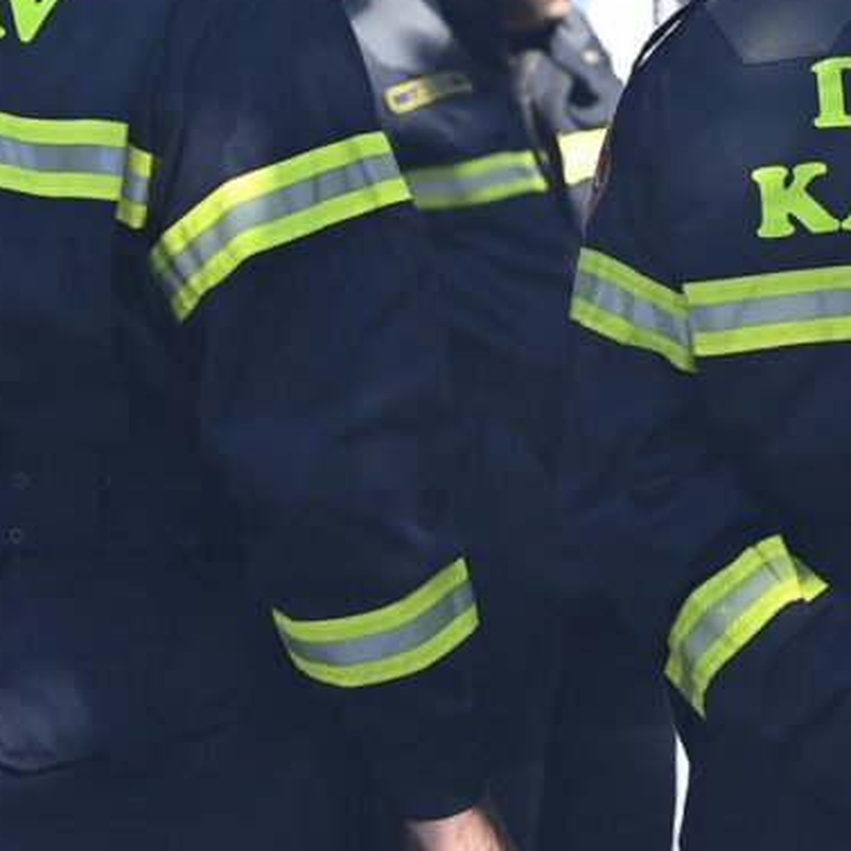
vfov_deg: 12.2
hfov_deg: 12.1
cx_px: 901
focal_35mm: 142
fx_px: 3950
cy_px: 47
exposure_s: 1/1000
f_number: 2.8
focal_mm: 50
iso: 100
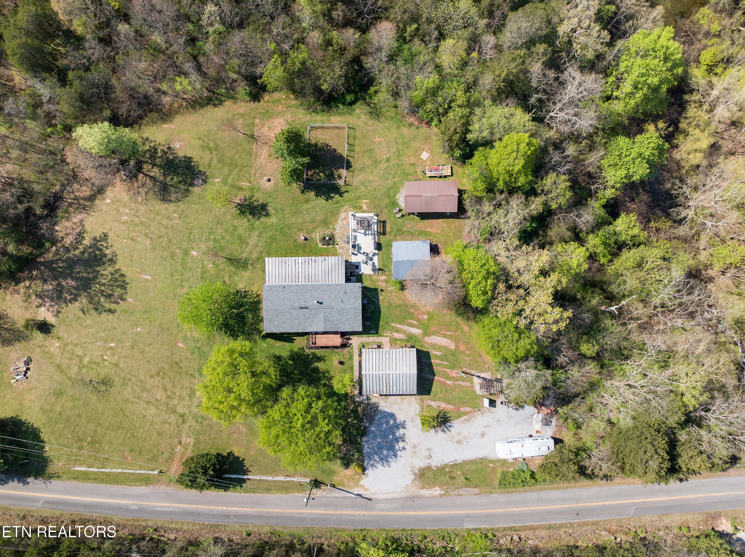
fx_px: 516
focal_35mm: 24
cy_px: 278
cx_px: 372
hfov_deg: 71.6
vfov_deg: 56.8
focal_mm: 12.29
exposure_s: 1/40
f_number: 2.8
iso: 100
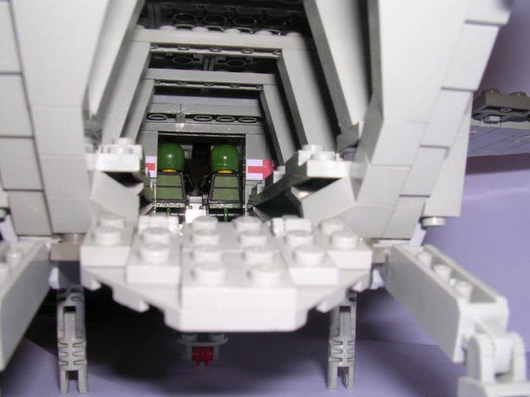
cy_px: 198
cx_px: 265
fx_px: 582
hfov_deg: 49.0
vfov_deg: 37.7
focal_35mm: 38
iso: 100
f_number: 5.6
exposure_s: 1/60.1
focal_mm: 5.8
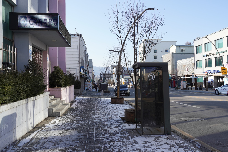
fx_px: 203
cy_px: 76
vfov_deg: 41.1
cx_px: 114
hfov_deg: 58.7
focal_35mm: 32
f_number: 10
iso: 100
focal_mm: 32
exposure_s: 1/100
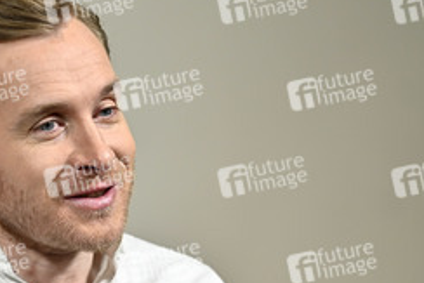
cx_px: 112
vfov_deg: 3.7
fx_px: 4348
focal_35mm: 369
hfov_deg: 5.6
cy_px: 220
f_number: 2.8
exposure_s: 1/640
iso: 1000
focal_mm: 200
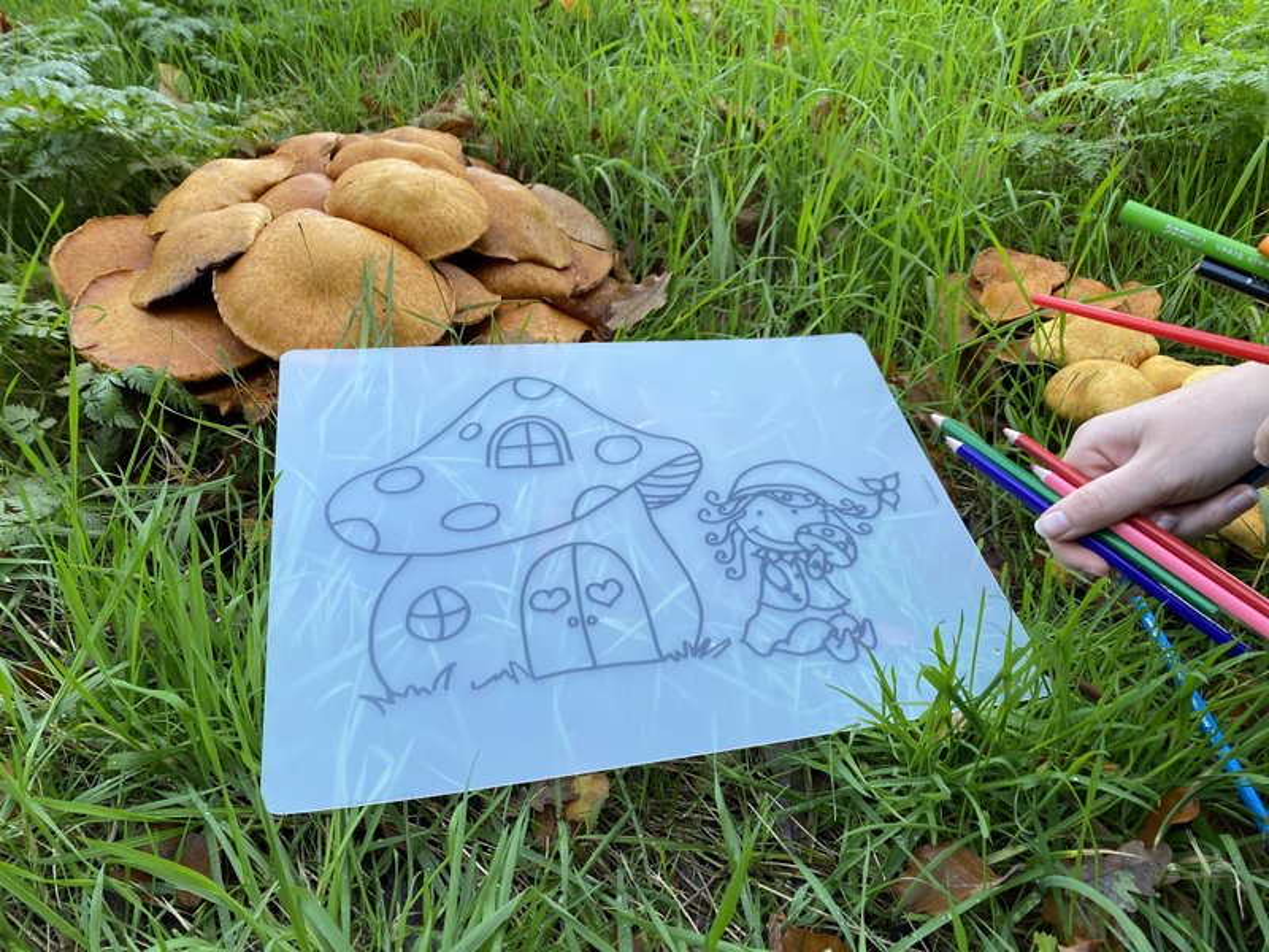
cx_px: 634
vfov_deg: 53.1
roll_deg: -0.5
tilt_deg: -39.2
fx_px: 953
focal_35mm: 26
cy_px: 476
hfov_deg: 67.3
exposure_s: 1/121
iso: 50
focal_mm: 4.25
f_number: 1.8
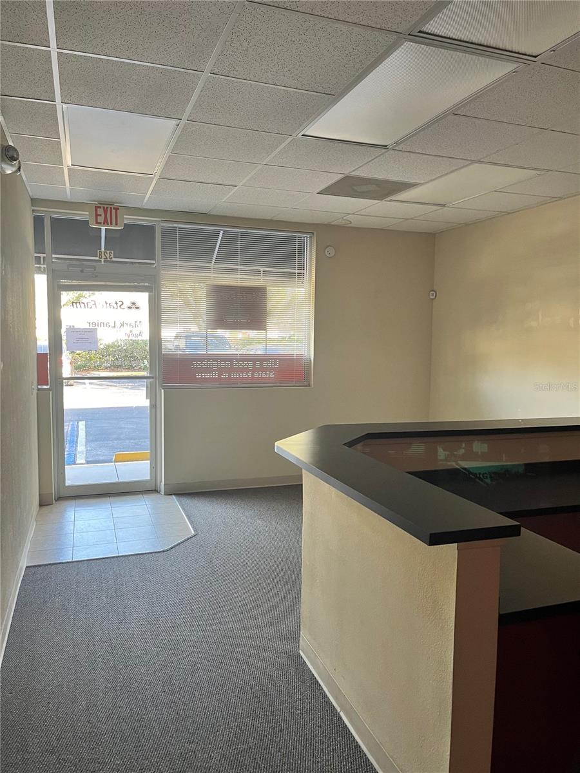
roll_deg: -0.8
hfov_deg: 53.1
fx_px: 581
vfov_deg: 67.3
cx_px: 290
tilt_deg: -6.4
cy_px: 386
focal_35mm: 26
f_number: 1.6
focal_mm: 5.1
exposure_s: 1/60
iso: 160
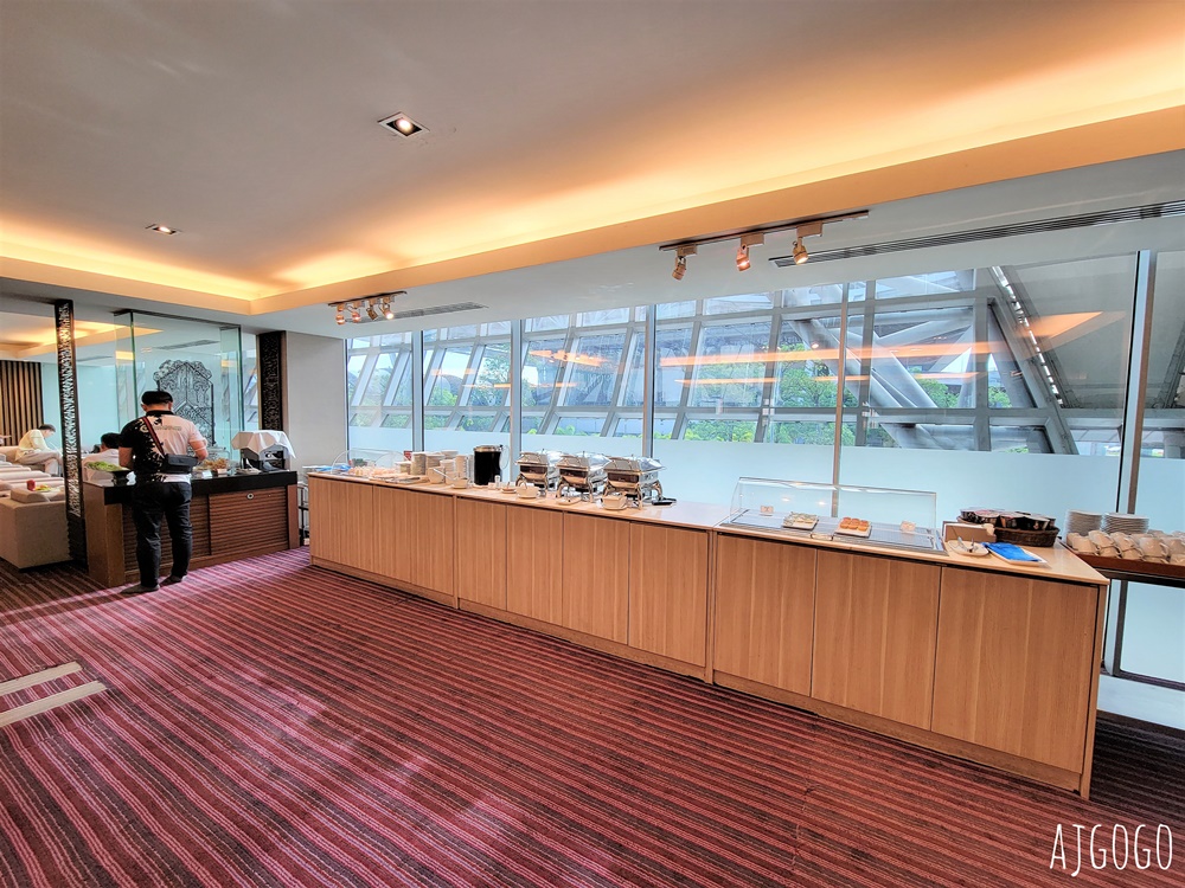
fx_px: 445
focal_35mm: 13
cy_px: 444
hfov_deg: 106.2
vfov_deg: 89.9
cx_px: 592
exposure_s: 1/50
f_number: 2.2
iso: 100
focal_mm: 2.2
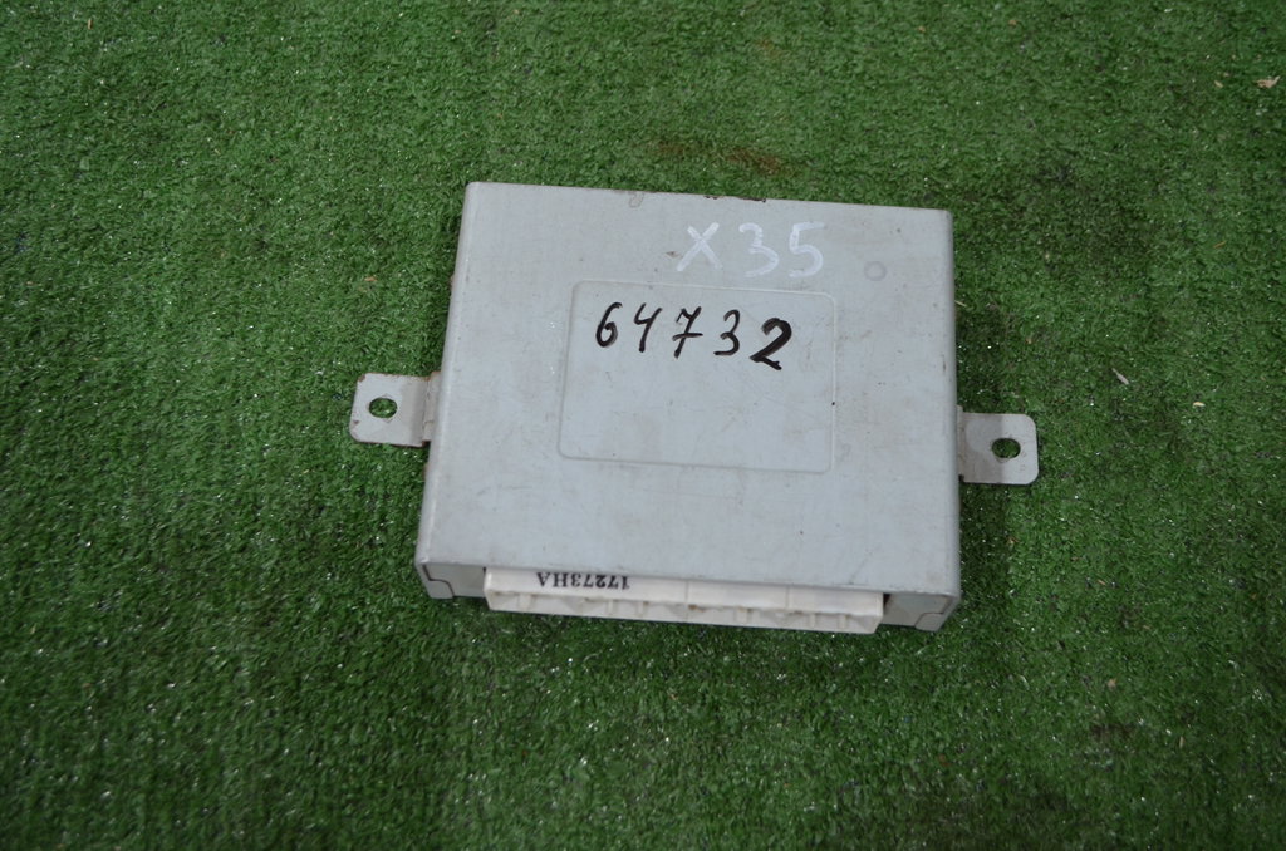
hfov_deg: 49.6
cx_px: 643
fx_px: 1390
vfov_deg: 34.1
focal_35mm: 39
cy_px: 426
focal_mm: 26
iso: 450
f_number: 4.2
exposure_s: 1/60
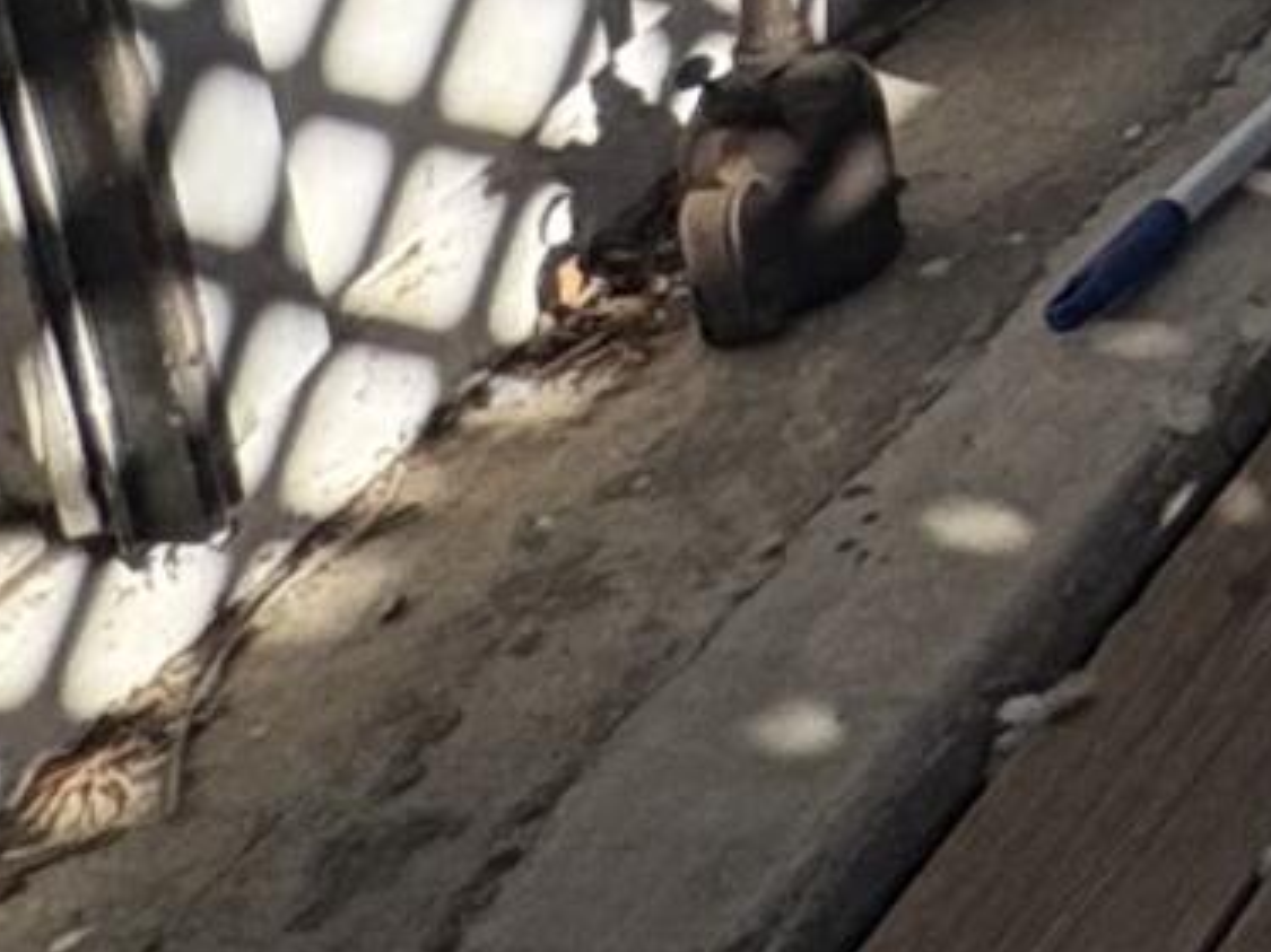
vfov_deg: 10.5
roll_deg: +1.1
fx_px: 4111
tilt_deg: -12.0
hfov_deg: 11.8
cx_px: 3566
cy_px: -1626
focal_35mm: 112
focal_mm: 2.22
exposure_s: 1/1880
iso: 50
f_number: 2.2
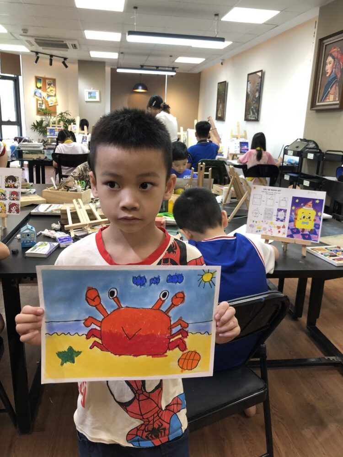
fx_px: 370
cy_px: 228
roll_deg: -2.1
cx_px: 172
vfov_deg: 63.4
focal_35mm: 28
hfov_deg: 49.7
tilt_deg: -13.1
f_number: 1.8
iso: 32
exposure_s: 1/30
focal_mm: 3.99
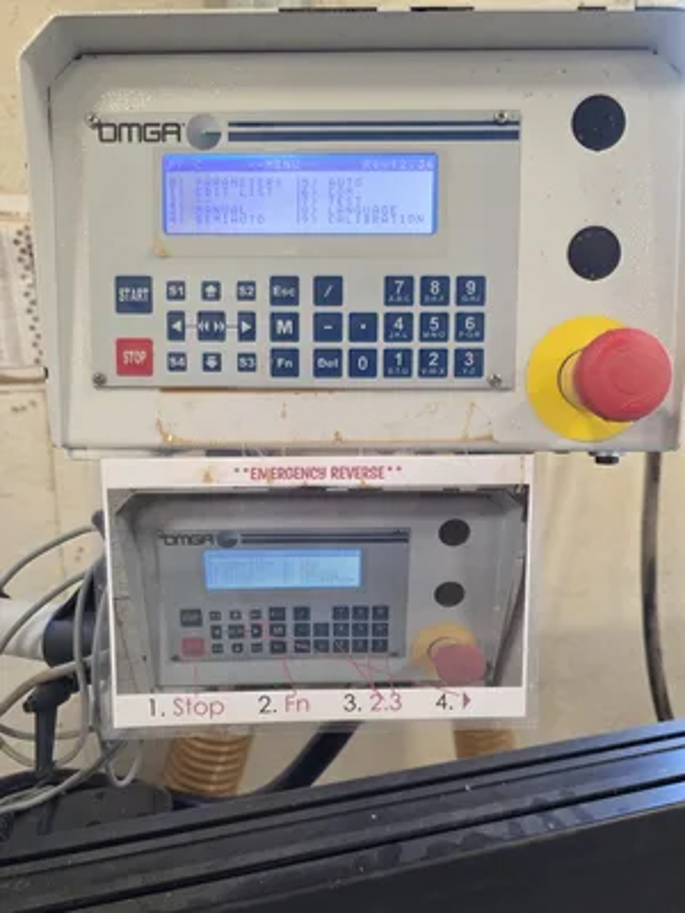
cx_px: 342
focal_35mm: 23
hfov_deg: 58.9
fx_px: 607
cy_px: 456
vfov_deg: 73.9
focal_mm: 6.3
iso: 320
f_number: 1.7
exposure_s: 1/120
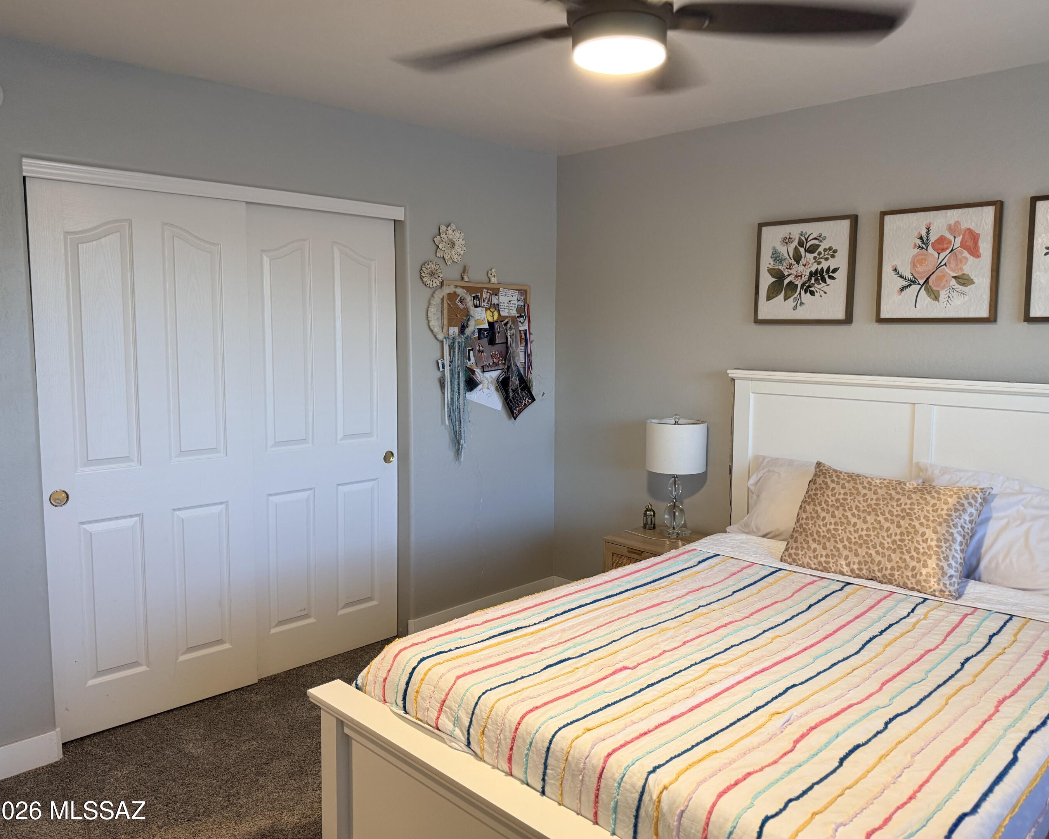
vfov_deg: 54.9
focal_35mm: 26
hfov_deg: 66.0
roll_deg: -0.2
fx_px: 807
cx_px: 550
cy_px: 414
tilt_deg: -5.9
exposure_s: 1/60
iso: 200
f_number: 1.78
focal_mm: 6.76
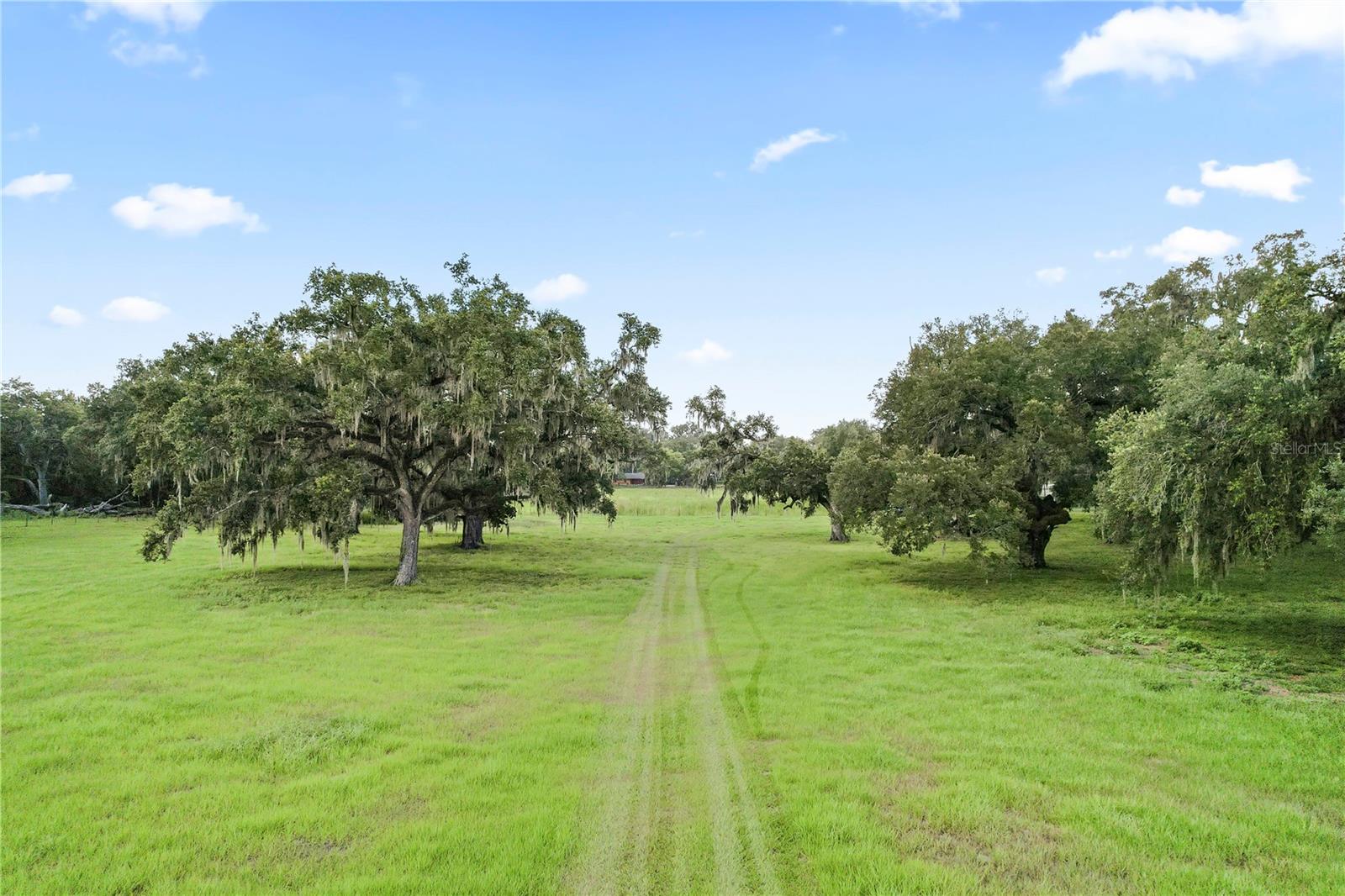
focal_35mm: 22
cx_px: 672
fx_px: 822
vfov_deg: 57.2
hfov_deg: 78.6
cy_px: 448
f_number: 2.8
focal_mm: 8.38
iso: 100
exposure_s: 1/1600
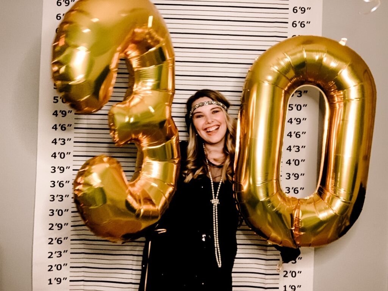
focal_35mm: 32
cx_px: 194
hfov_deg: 56.8
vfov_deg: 44.2
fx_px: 359
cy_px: 146
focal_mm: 2.87
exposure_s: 1/30
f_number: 2.2
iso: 320
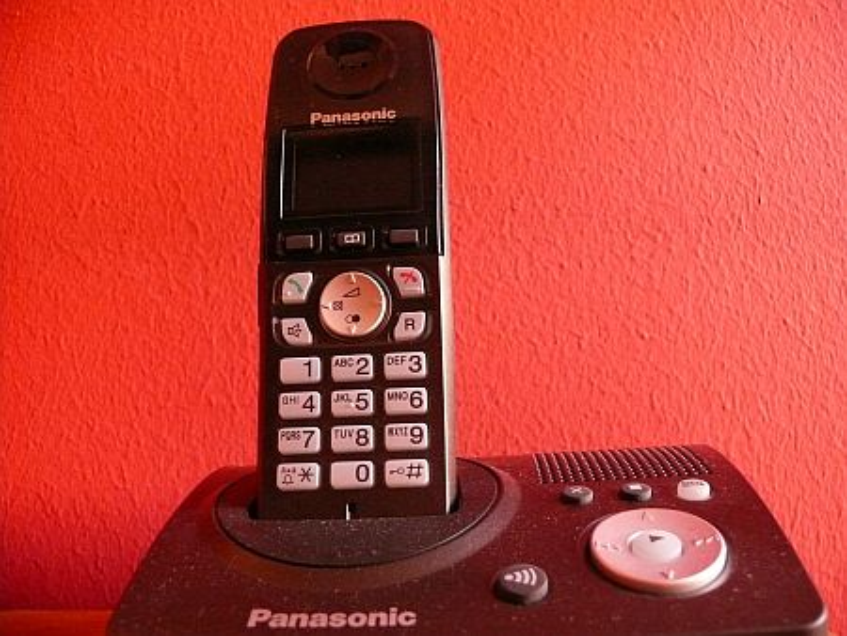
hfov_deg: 52.6
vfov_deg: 40.7
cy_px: 318
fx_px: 857
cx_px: 424
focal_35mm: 35
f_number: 2.8
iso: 800
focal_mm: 7.4
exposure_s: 1/15
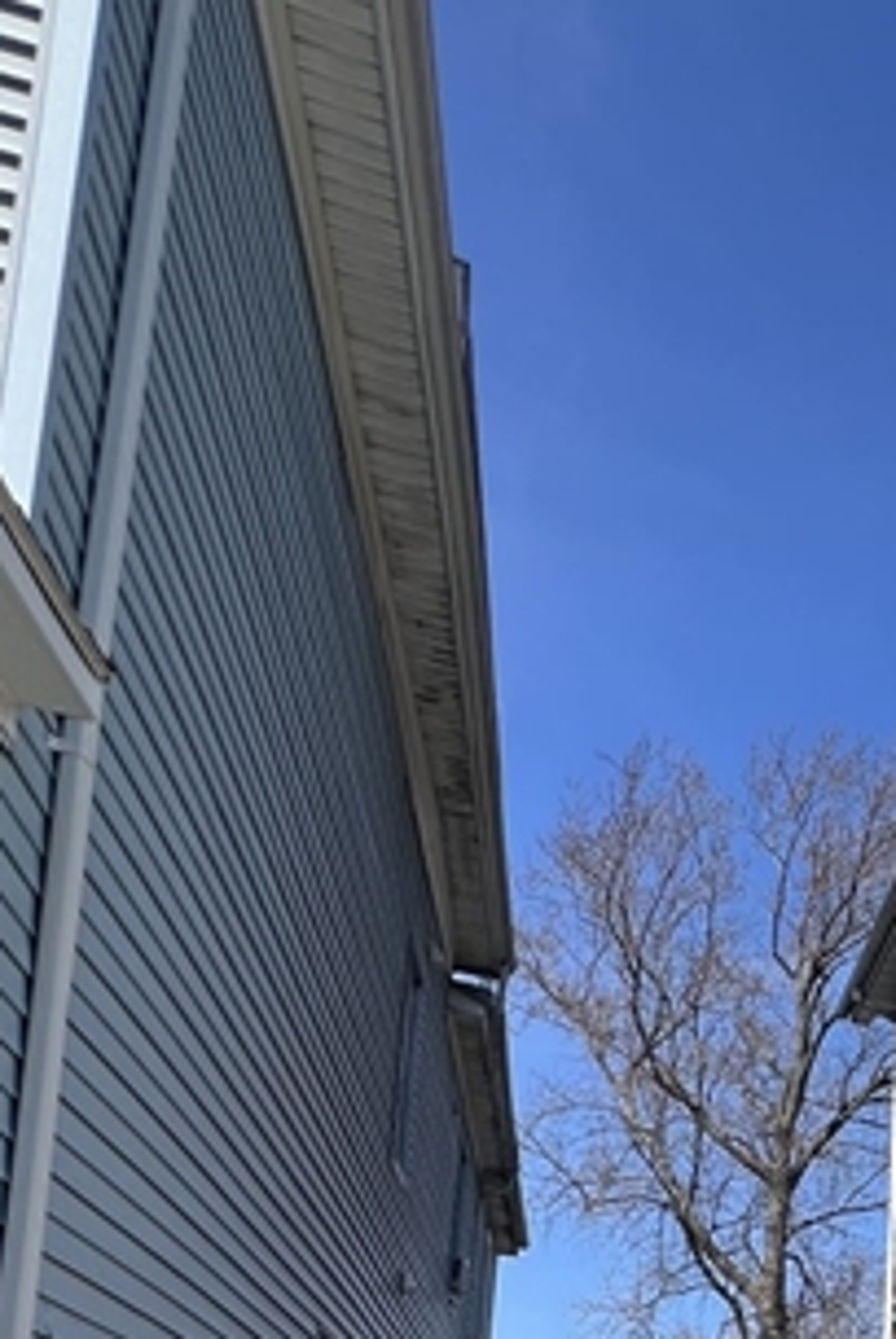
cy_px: 1387
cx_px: 1085
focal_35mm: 34
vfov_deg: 45.4
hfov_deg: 32.1
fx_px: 1266
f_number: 1.8
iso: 32
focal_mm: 1.57
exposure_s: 1/1410
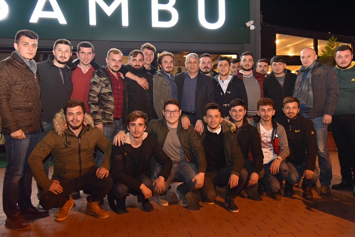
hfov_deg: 58.7
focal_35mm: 32
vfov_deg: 41.1
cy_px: 118
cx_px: 178
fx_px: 315
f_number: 4
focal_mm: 32
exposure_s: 1/60
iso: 3200
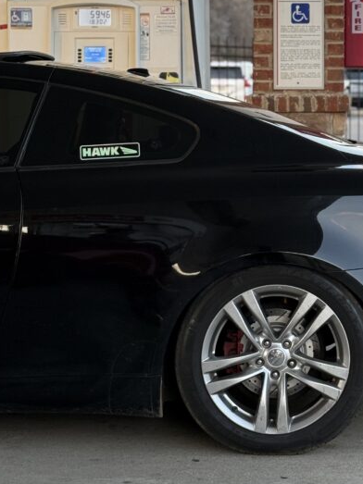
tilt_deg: -1.2
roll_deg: -0.4
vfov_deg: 20.7
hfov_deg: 15.5
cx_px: 332
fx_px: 1315
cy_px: 136
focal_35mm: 94
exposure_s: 1/121
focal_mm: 6.76
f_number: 1.78
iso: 64
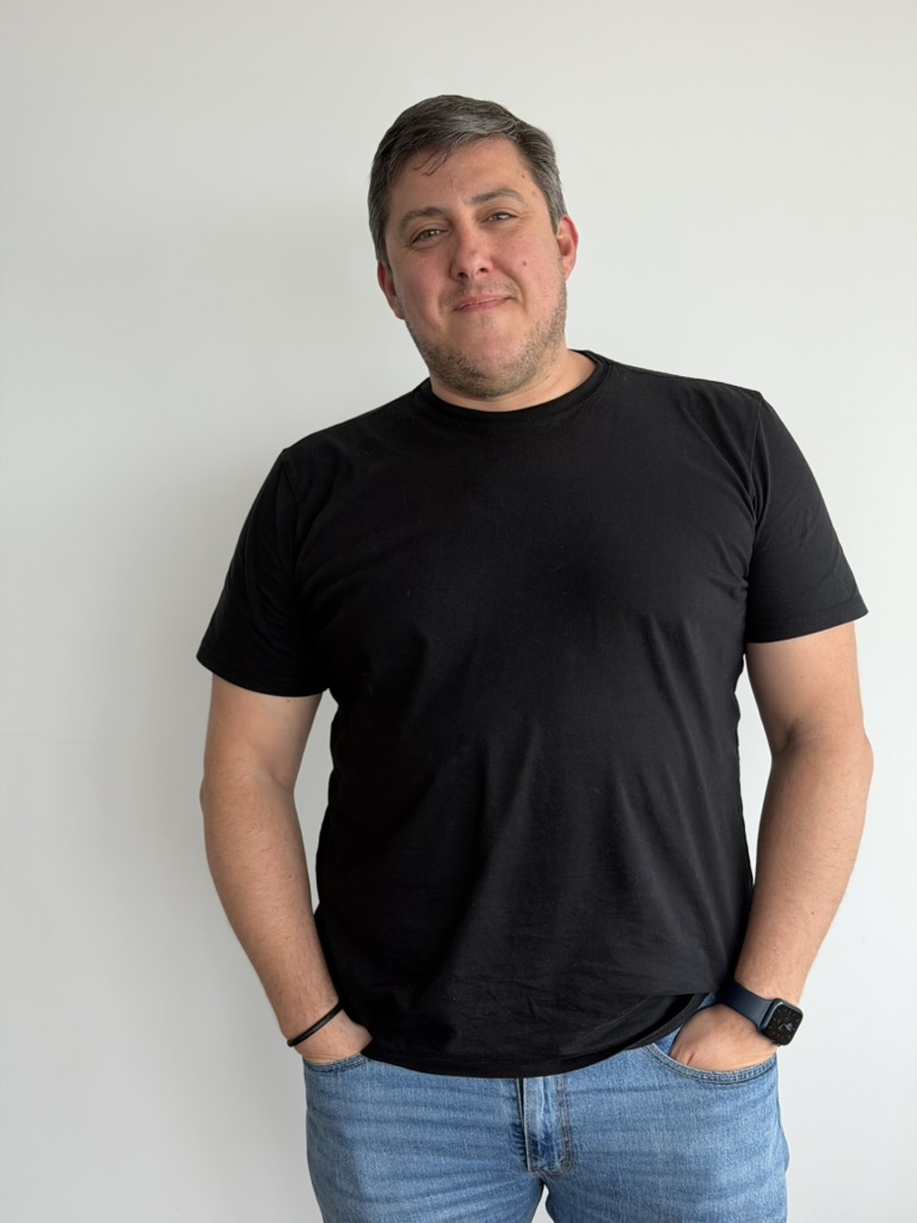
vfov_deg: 39.7
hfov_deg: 30.3
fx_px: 1695
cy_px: 612
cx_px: 458
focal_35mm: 48
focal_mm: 6.76
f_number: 1.78
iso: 100
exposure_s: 1/79
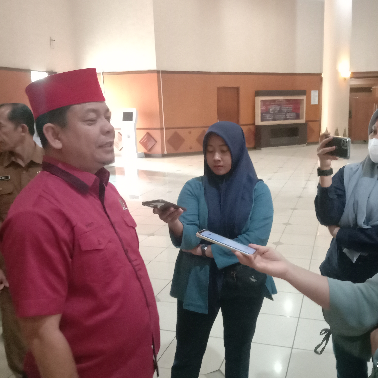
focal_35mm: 31
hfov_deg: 52.2
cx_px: 226
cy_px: 189
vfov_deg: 52.5
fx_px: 383
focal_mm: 3.65
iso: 2452
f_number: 2.2
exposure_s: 1/14.3
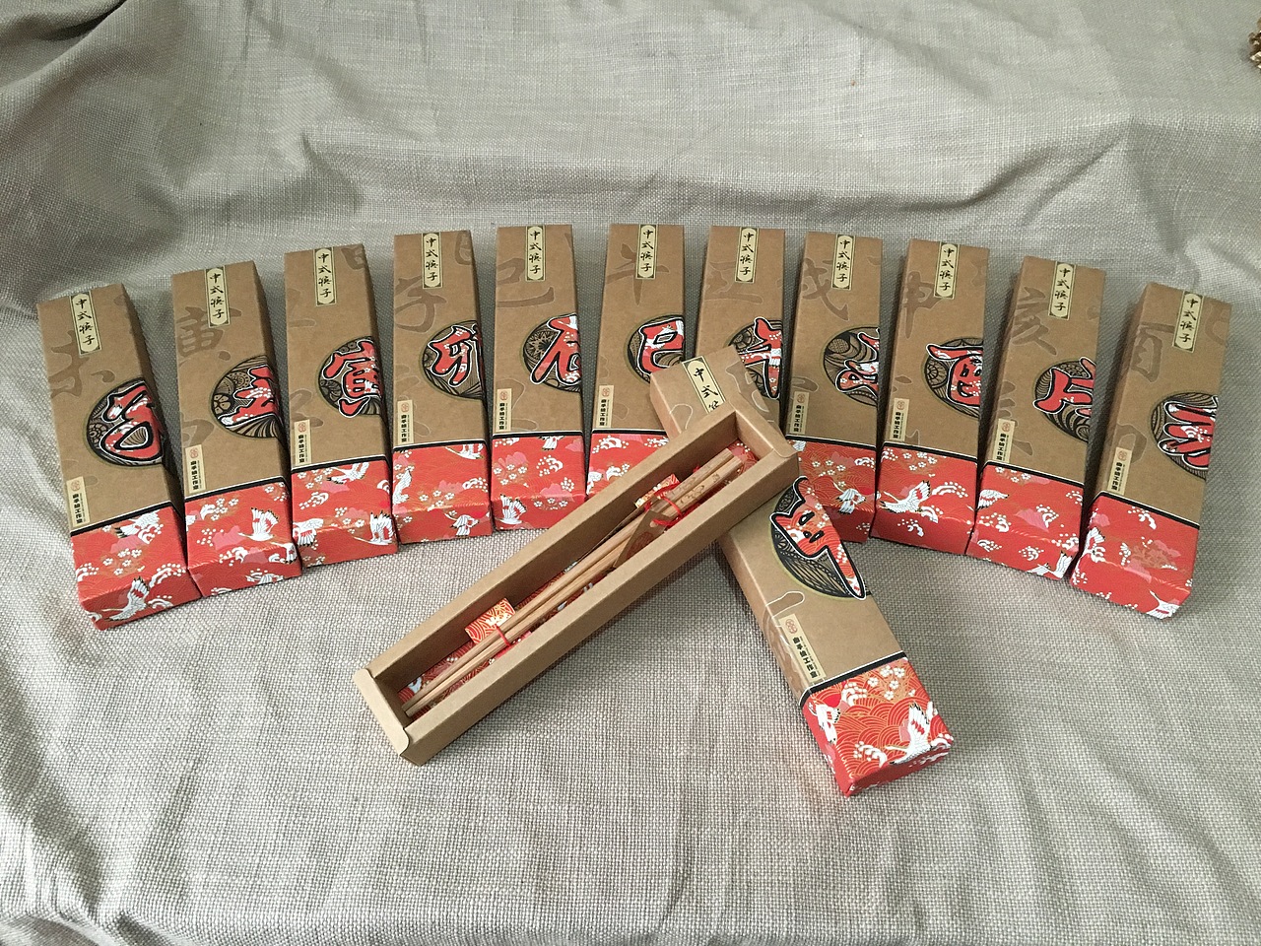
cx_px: 630
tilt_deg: -50.4
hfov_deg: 61.7
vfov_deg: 48.2
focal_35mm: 29
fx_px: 1056
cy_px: 473
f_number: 2.2
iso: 200
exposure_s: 1/25
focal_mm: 4.15
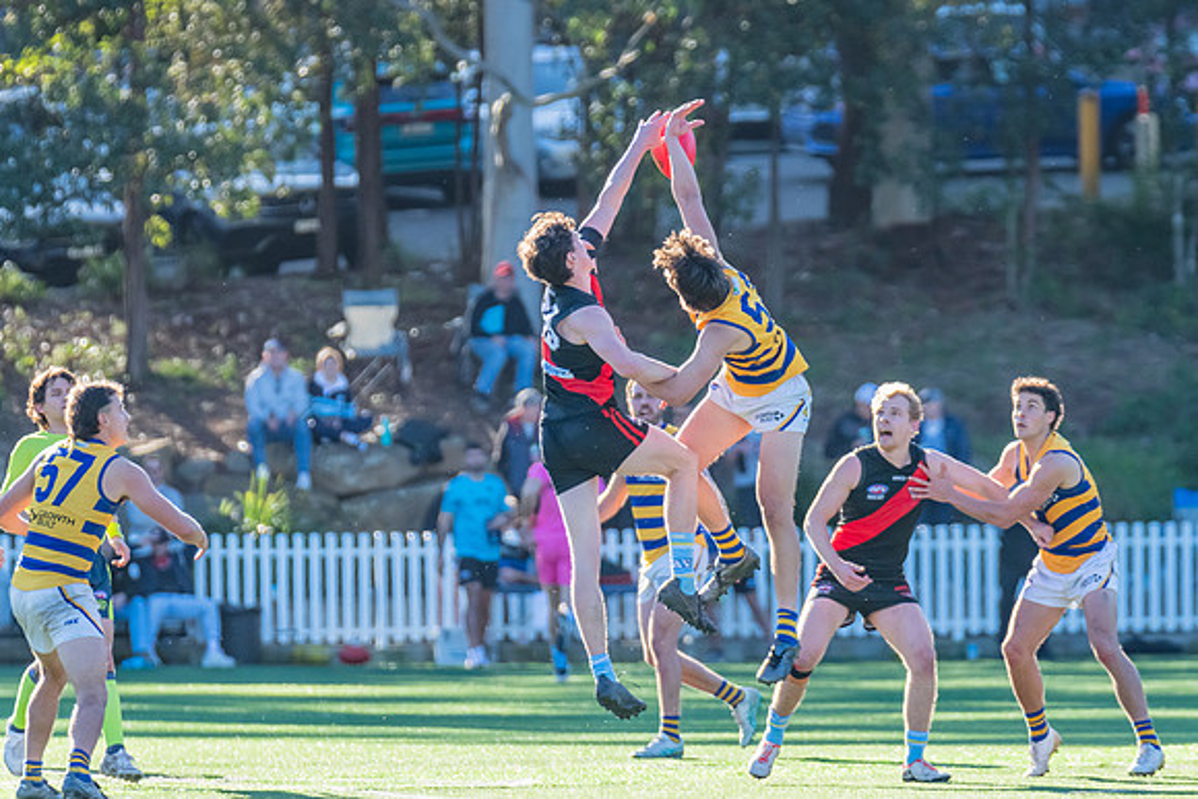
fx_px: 15147
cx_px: 664
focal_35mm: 455
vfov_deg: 3.0
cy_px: 356
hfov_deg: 4.5
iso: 1600
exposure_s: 1/1250
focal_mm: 410
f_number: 5.6
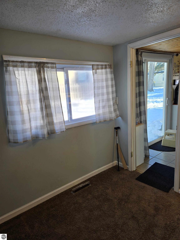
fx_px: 159
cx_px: 90
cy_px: 120
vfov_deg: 73.9
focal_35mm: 23
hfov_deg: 58.9
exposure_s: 1/120
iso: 25
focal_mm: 5.4
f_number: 1.8
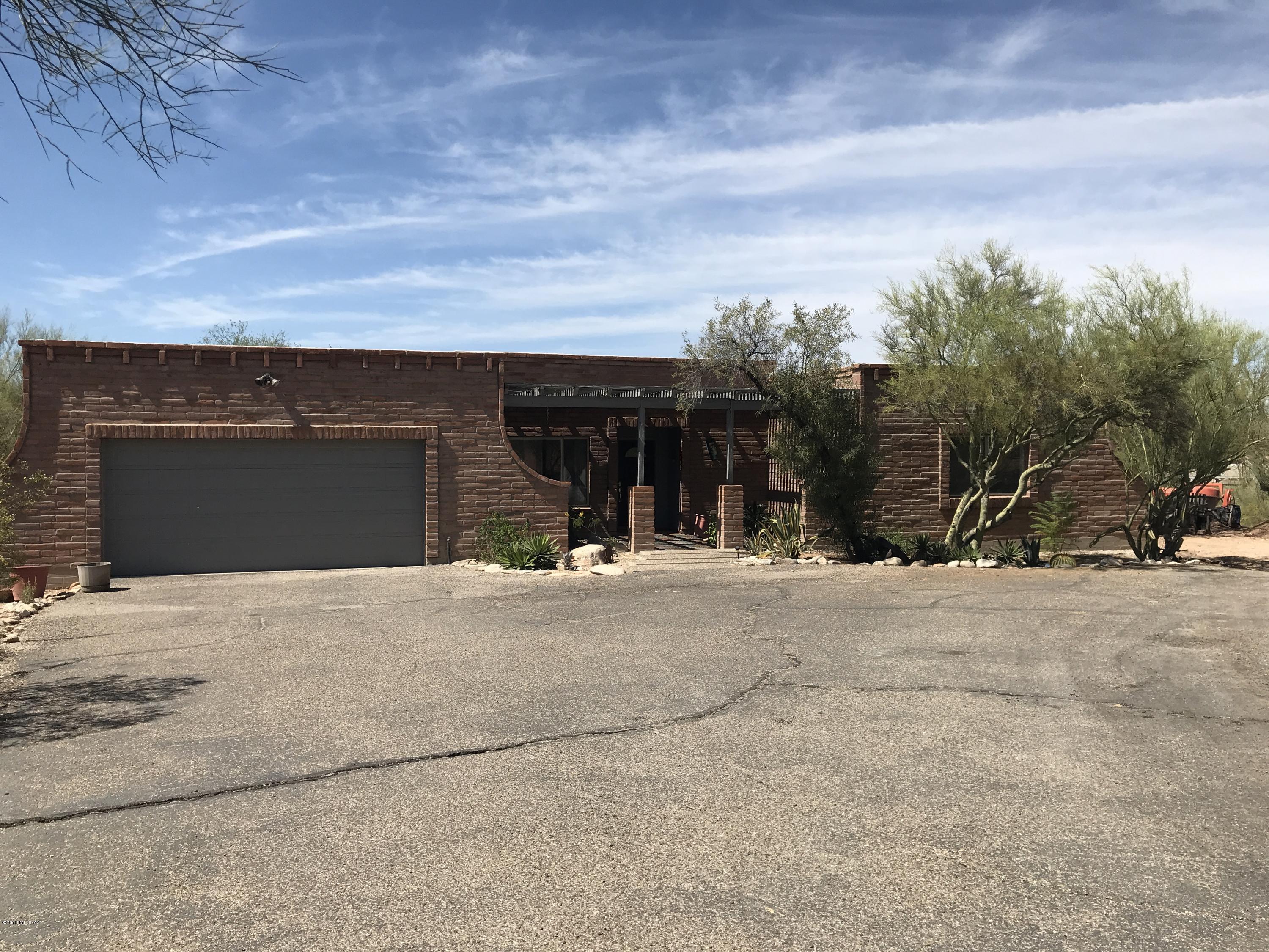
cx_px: 634
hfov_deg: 63.4
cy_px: 476
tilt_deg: -1.4
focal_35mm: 28
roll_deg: -0.4
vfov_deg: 49.7
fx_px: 1026
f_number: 1.8
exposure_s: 1/3425
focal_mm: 3.99
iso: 20
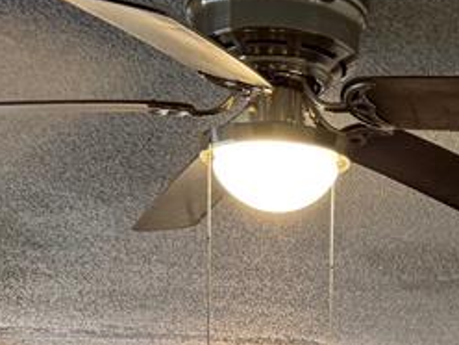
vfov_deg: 13.0
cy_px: 684
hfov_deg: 19.4
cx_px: 435
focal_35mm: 99
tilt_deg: -3.3
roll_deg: -0.9
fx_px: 1313
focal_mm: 6.76
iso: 200
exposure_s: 1/60
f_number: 1.78
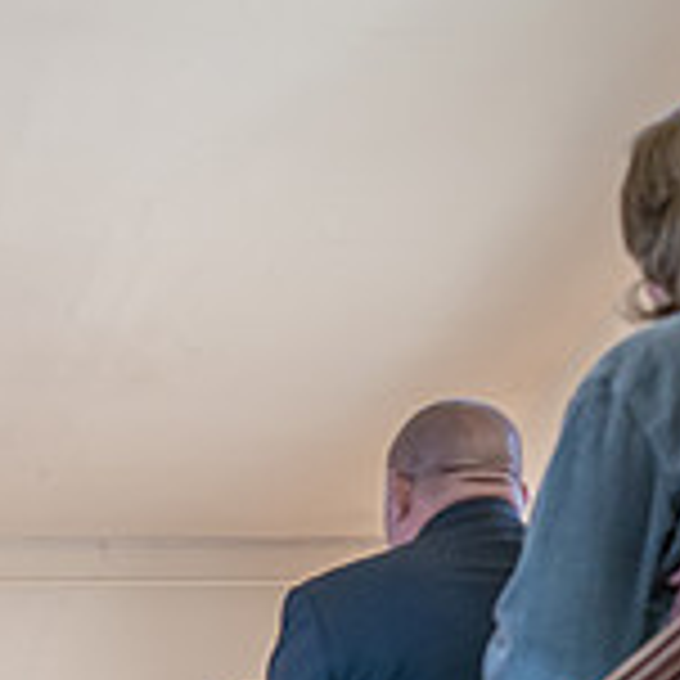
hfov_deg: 13.3
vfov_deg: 14.1
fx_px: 2645
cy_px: 845
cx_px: -503
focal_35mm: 119
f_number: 2.8
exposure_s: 1/100
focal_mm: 35
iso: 2000
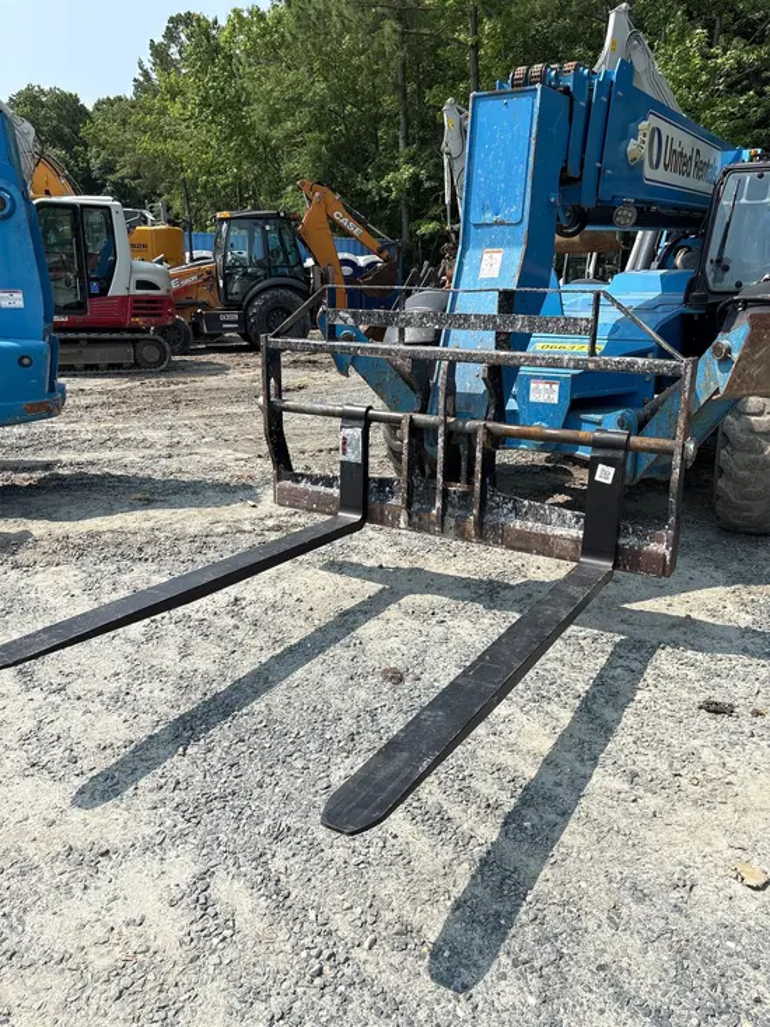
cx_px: 385
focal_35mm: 26
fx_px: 771
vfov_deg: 67.3
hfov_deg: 53.1
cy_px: 514
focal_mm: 5.96
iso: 50
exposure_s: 1/2865
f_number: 1.6
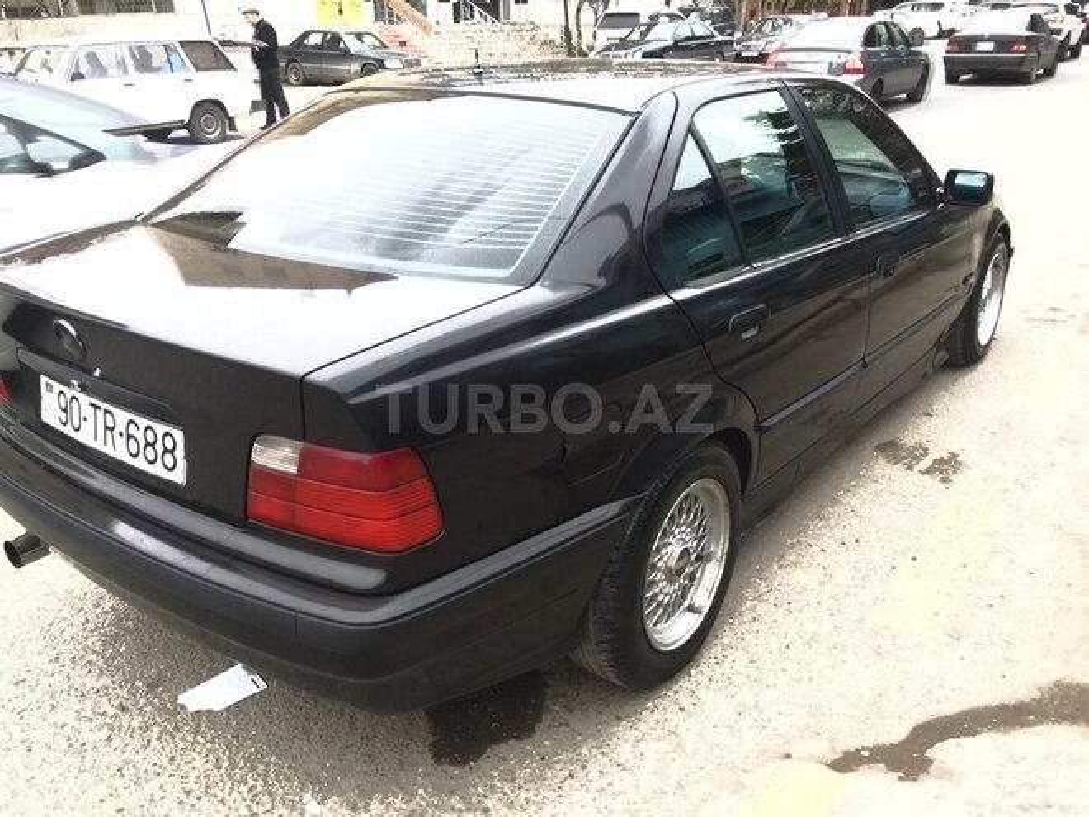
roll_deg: +3.0
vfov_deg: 48.2
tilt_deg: -23.7
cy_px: 408
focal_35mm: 29
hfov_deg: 61.7
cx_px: 544
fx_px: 912
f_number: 2.2
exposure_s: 1/5128
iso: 32
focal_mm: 4.15
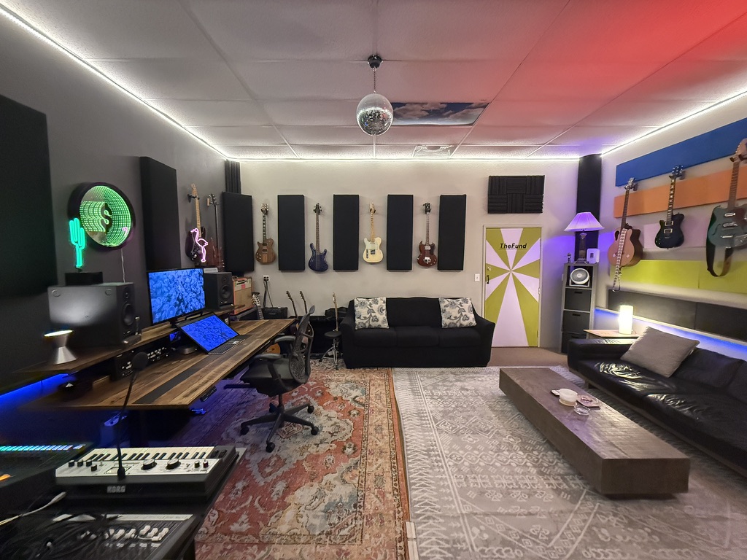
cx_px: 374
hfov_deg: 102.1
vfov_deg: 85.7
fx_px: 302
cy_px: 280
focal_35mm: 14
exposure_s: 1/60
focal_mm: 2.22
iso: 1250
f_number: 2.2
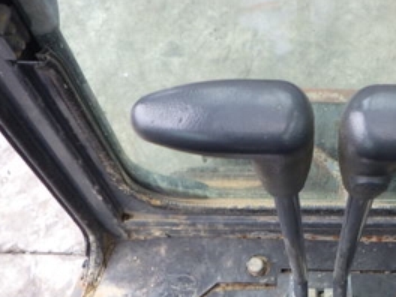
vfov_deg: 28.5
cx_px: 333
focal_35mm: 51
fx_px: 583
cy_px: 184
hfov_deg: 35.9
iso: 125
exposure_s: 1/100
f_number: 3.5
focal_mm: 5
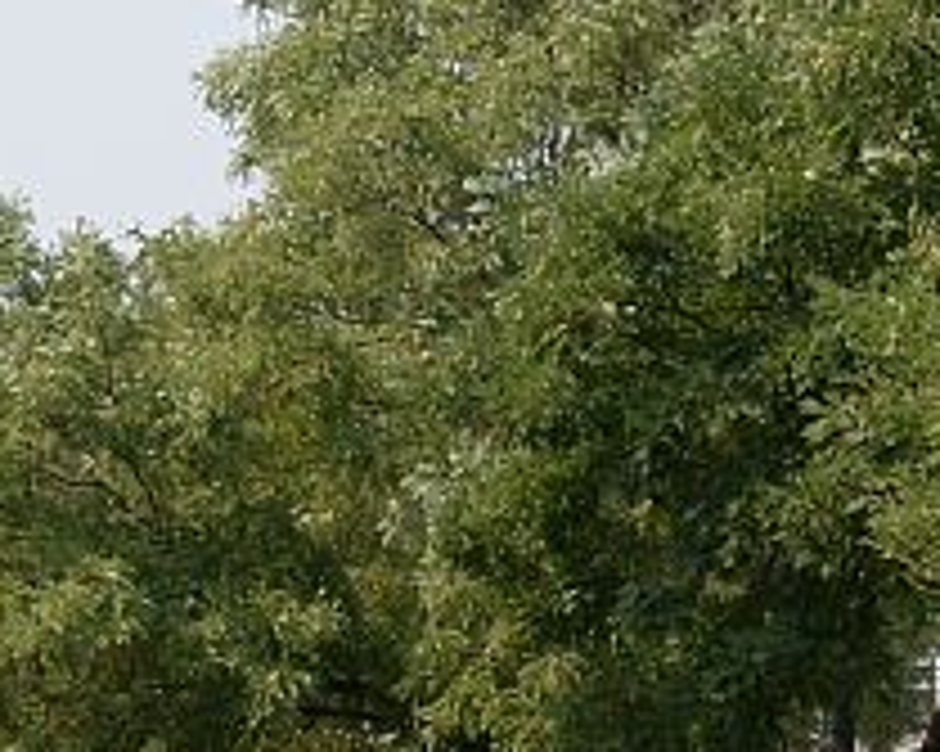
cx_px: -1646
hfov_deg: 6.0
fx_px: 8398
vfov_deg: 5.1
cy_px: 426
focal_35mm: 302
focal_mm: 56
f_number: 8
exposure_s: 1/250
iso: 160
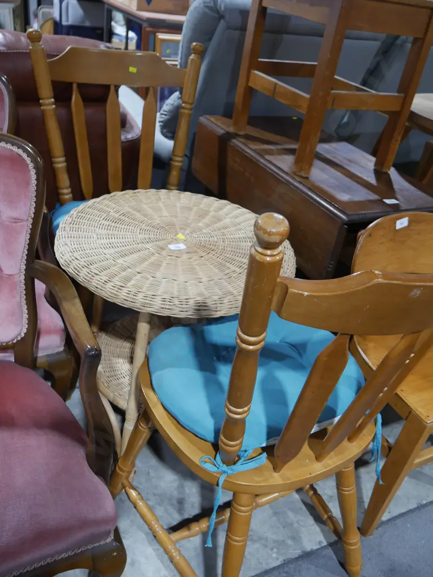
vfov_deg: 56.8
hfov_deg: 44.2
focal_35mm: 32
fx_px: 533
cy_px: 288
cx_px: 216
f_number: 3.6
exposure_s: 1/60
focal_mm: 16
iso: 800
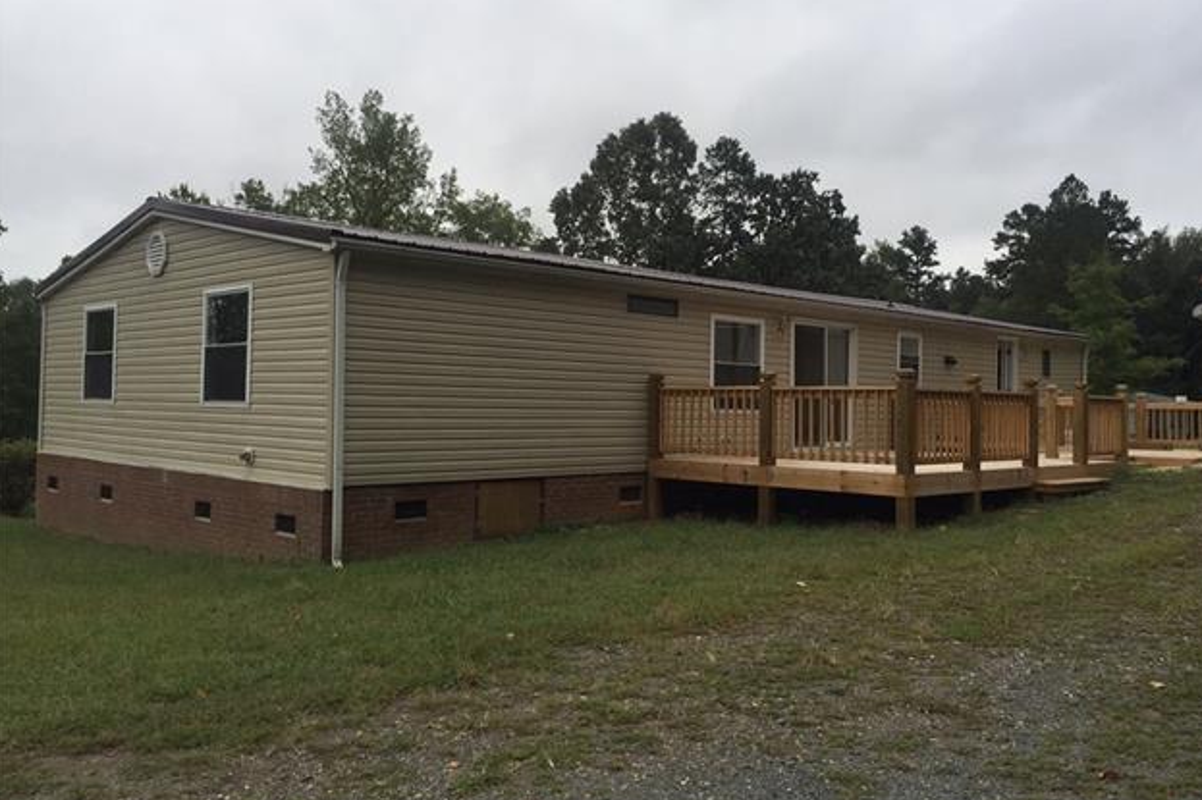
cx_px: 612
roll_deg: -0.9
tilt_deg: +1.9
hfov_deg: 60.3
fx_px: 1035
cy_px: 389
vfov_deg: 42.3
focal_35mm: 31
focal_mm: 4.15
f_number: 2.2
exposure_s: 1/465
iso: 32
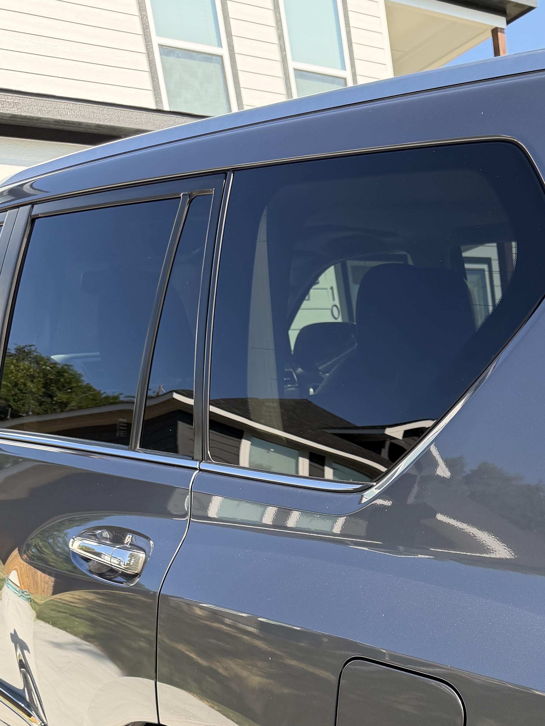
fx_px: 903
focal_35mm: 43
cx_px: 442
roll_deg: +5.9
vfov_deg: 40.8
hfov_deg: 32.6
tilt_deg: -11.3
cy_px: 639
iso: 100
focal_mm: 6.76
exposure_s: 1/1211
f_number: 1.78
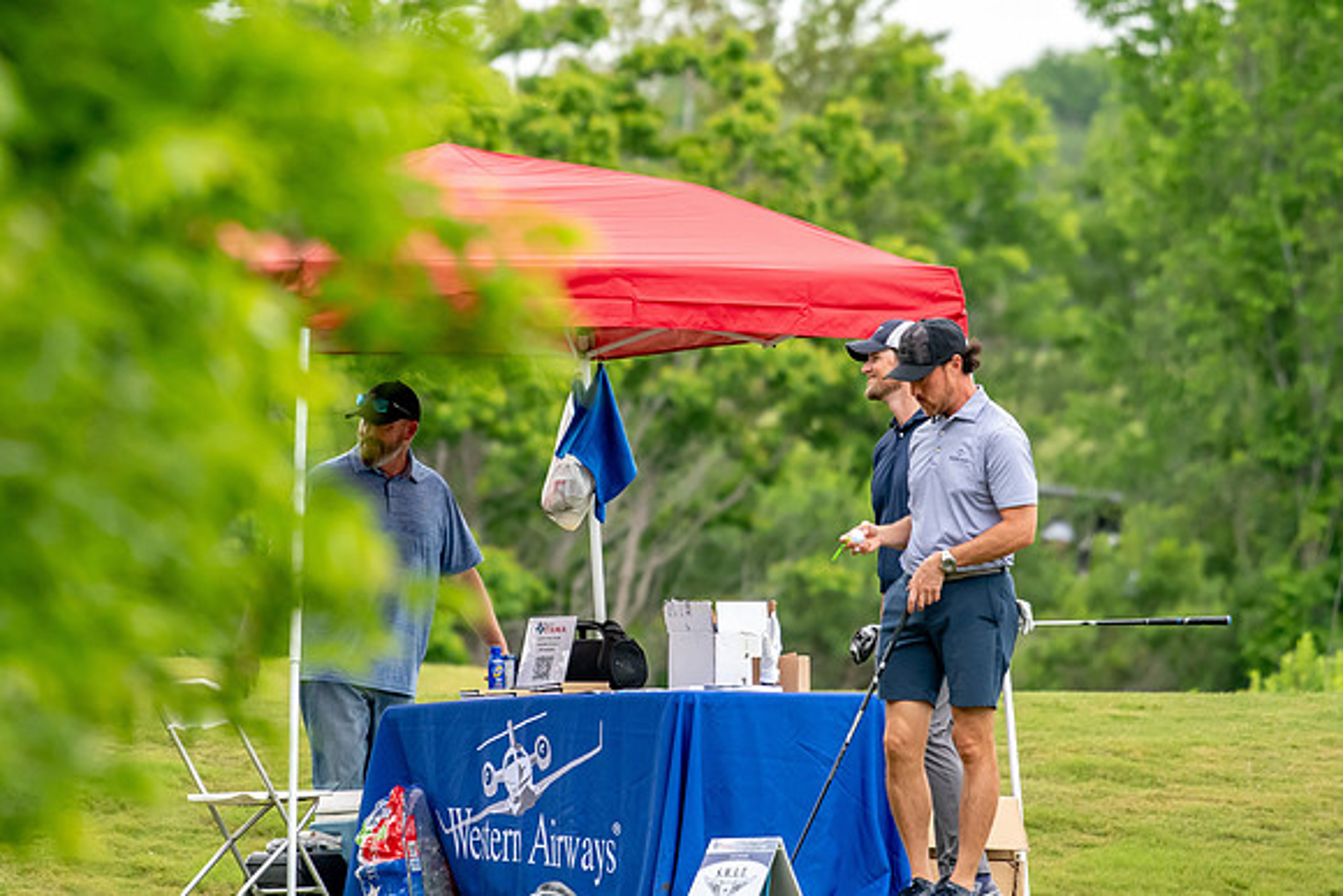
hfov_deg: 3.7
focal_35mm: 555
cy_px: 448
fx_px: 20708
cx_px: 672
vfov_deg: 2.5
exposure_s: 1/2000
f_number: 5.6
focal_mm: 370
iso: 1600
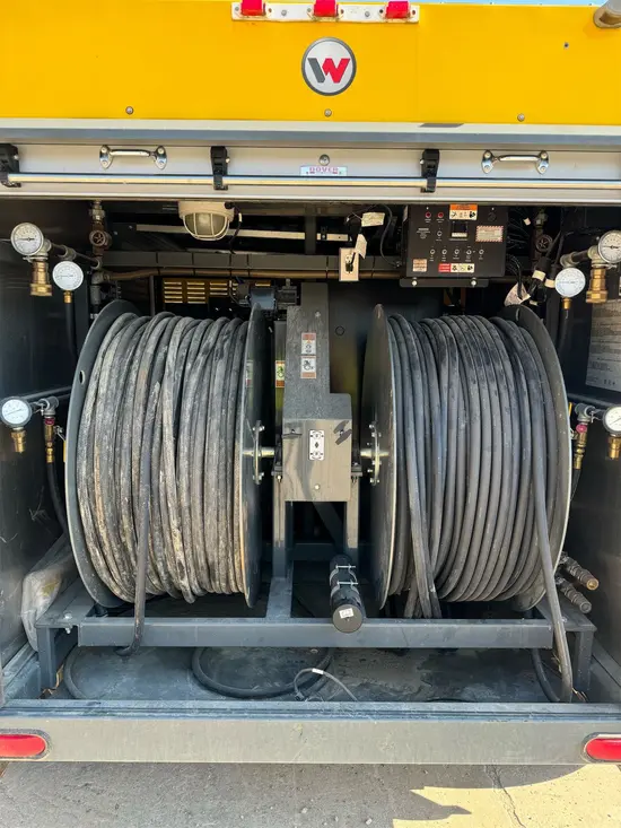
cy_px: 414
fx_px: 574
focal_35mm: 24
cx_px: 310
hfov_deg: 56.8
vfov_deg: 71.6
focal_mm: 6.76
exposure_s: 1/419
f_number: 1.78
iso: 80
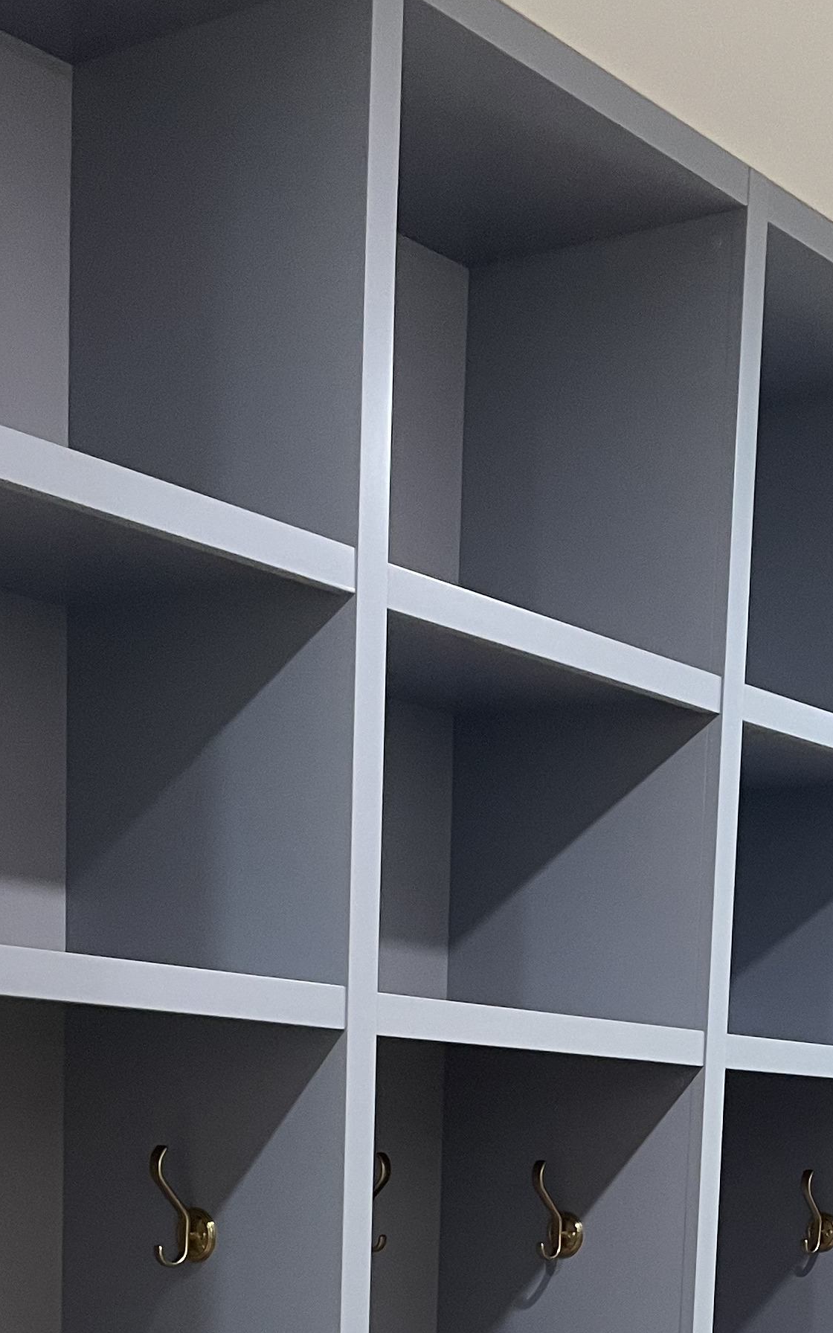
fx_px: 2252
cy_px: 1436
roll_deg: -3.2
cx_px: 719
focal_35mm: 62
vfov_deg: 29.9
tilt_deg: -6.6
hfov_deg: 20.6
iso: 125
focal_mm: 4.2
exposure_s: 1/60
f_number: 1.6
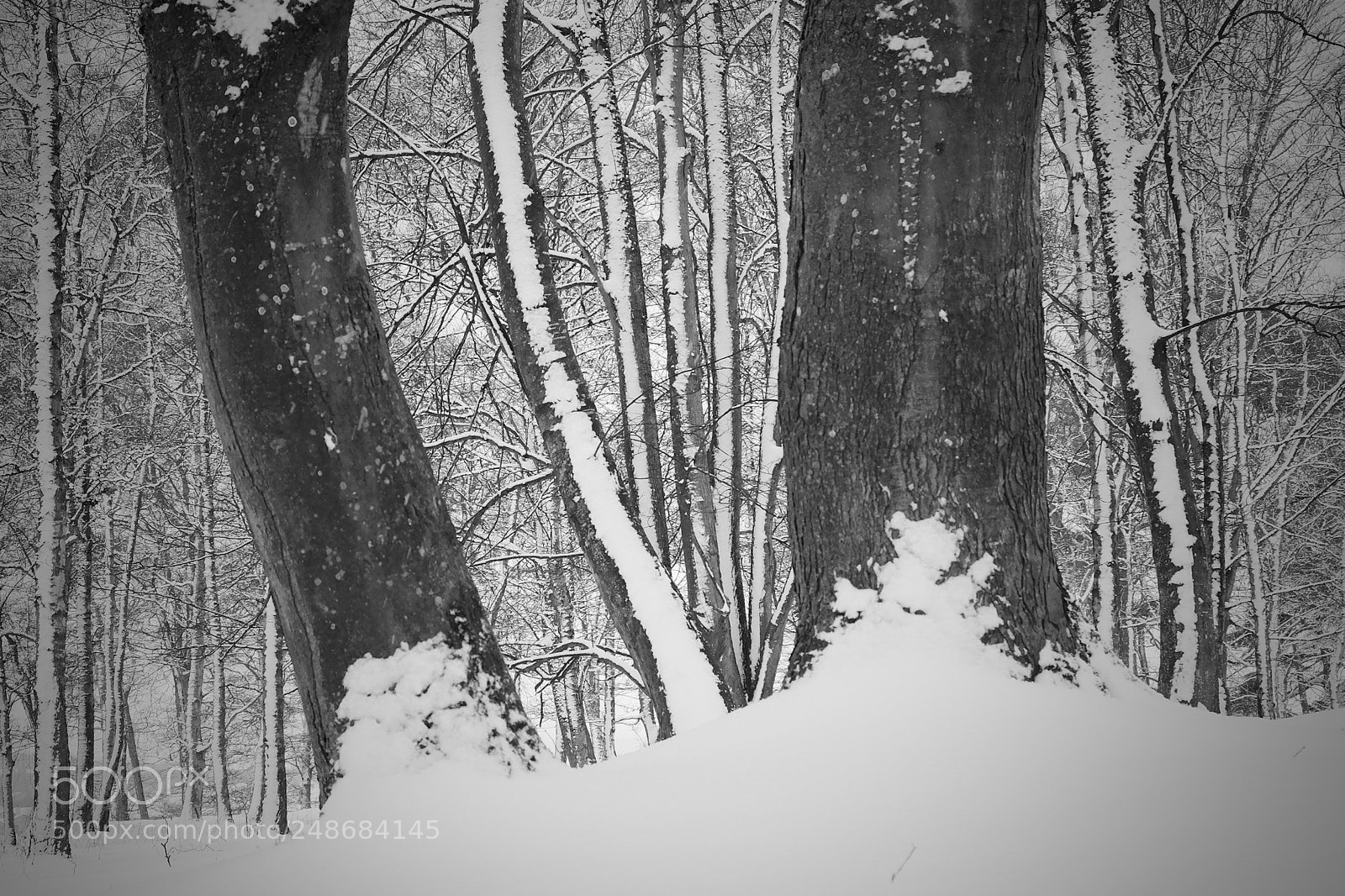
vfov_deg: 28.6
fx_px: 1755
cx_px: 672
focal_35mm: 47
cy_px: 448
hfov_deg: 41.9
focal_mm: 31.5
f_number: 7.1
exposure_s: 1/180
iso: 800
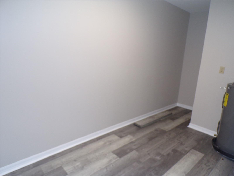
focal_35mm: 24
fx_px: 162
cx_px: 117
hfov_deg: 71.6
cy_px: 88
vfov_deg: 56.8
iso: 181
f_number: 3
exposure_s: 1/60
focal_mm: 4.3
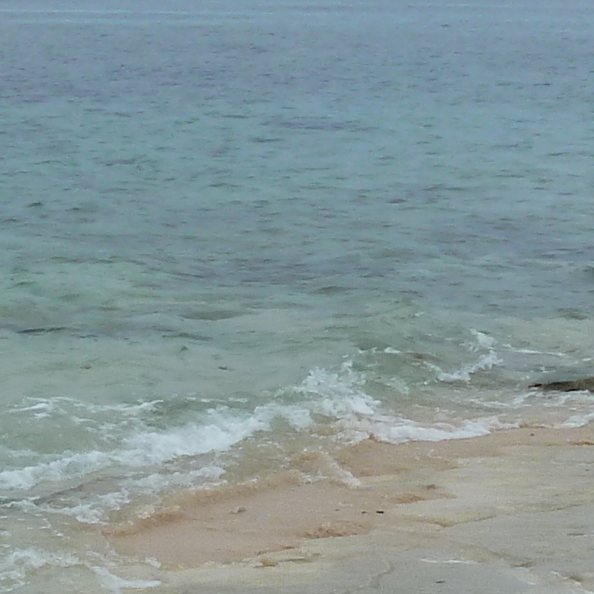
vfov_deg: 15.7
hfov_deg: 15.1
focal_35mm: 108
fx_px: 2097
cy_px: 640
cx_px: -244
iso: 80
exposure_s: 1/400
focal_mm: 4.1
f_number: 5.6
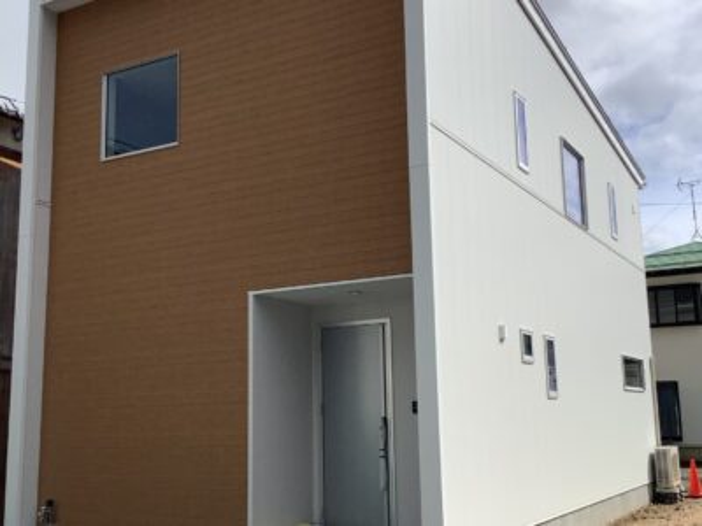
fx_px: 629
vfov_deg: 45.4
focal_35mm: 31
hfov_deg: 58.4
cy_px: 263
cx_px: 351
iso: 25
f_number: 2.4
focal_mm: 3.3
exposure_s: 1/2092
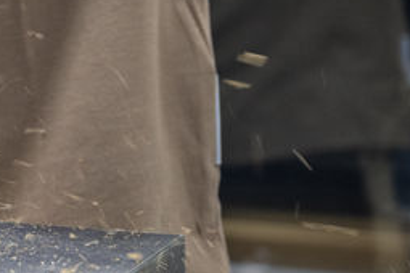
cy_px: 7
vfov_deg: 12.0
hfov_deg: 16.4
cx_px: -217
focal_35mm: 113
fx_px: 1287
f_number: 3.5
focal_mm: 36
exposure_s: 1/100
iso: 1600
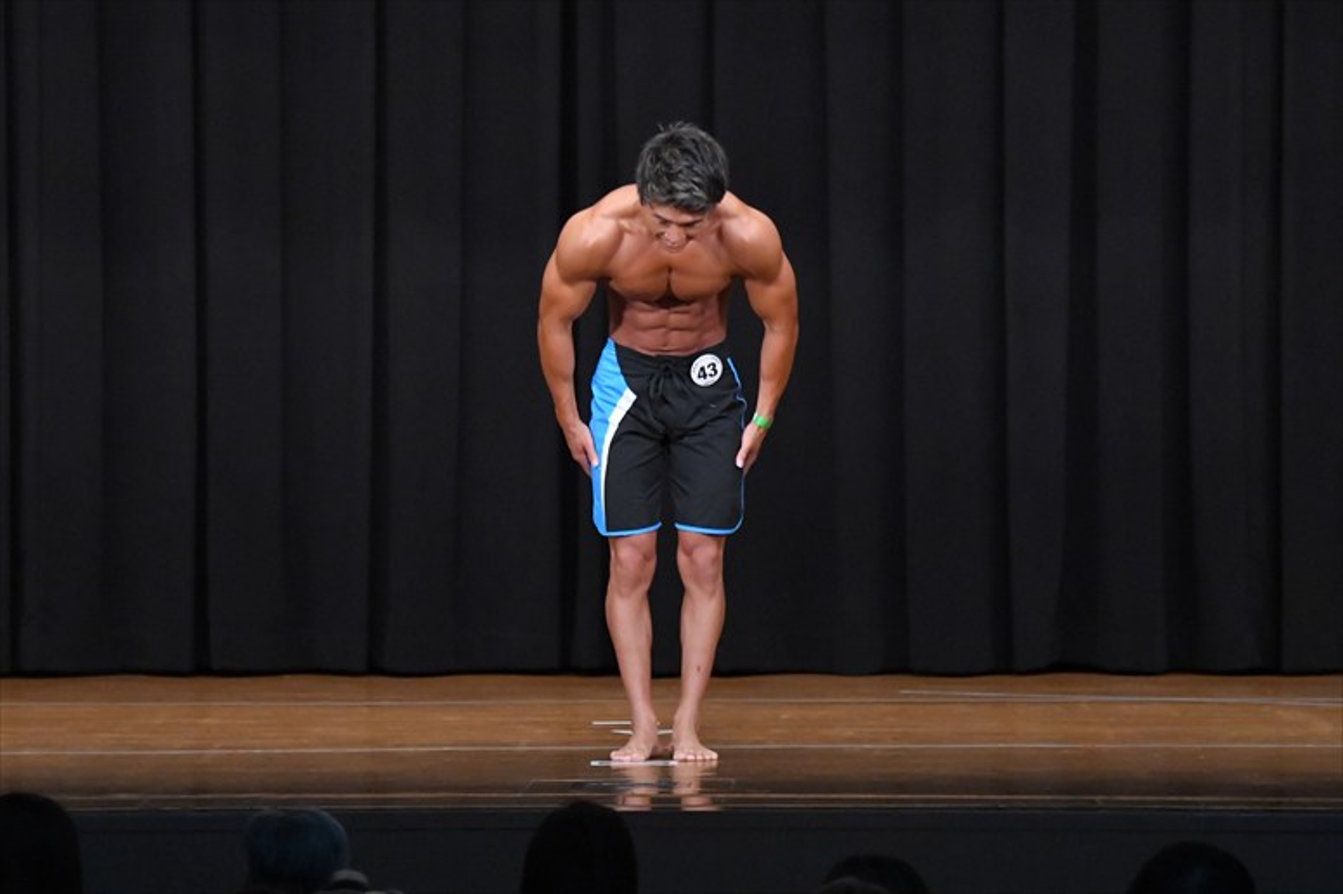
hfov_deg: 9.5
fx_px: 8091
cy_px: 447
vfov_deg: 6.3
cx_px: 672
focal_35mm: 217
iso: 8000
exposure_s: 1/400
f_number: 5.6
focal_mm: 145
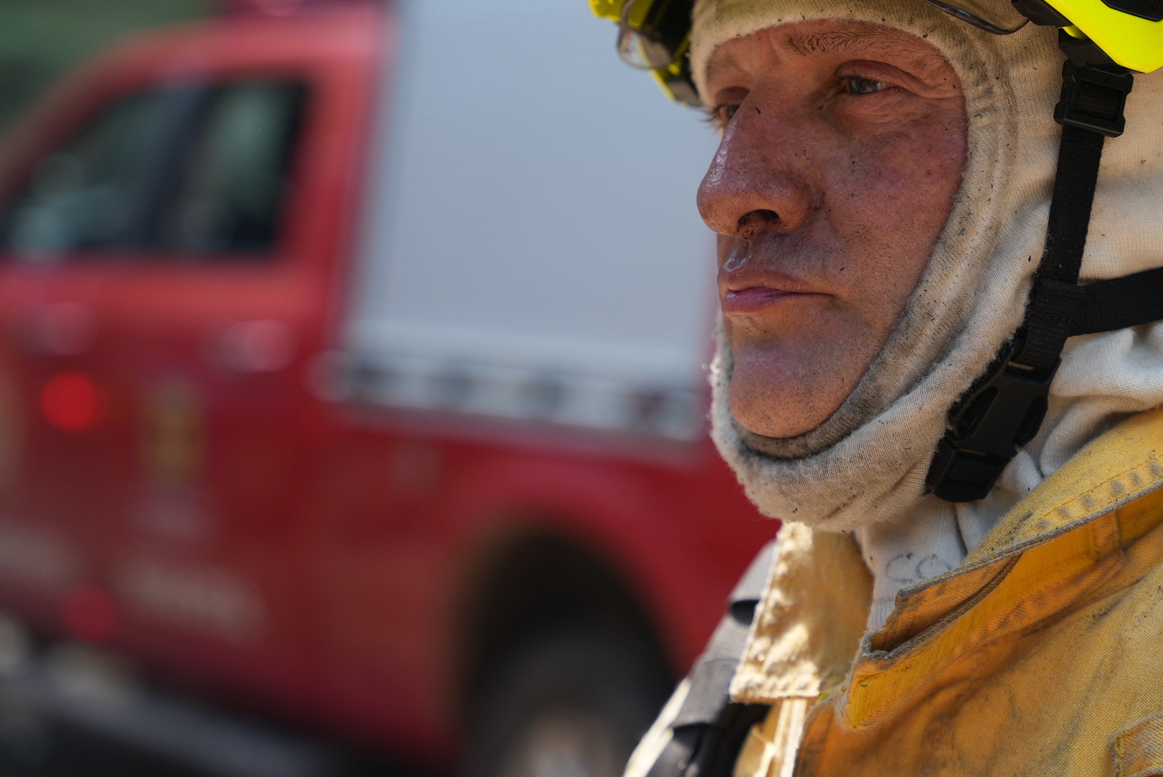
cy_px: 270
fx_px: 3038
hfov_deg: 21.6
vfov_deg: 14.6
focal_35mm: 94
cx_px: 768
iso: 200
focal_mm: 70
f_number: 3.5
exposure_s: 1/200
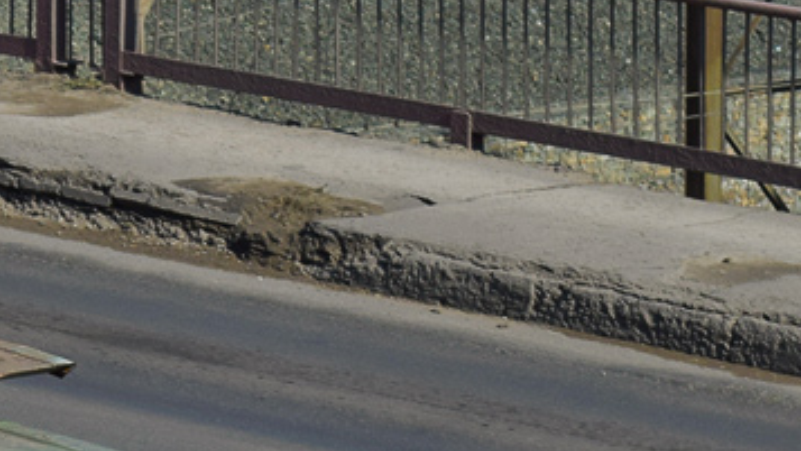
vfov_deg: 4.2
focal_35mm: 291
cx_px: -420
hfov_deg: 7.3
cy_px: 709
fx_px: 6177
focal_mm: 55
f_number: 7.1
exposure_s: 1/800
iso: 200
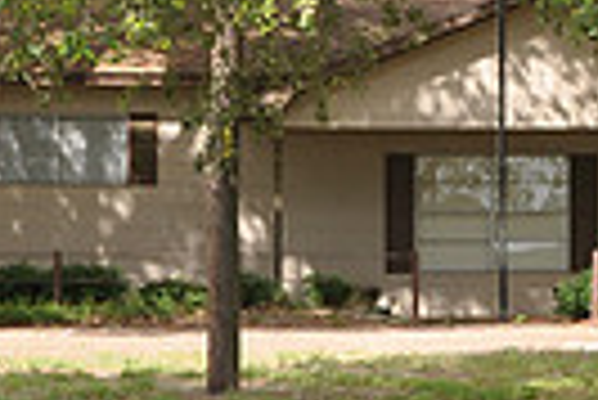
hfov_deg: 11.1
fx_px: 3043
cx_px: 562
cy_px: 160
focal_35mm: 183
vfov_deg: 7.5
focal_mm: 28
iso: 200
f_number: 9
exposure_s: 1/80
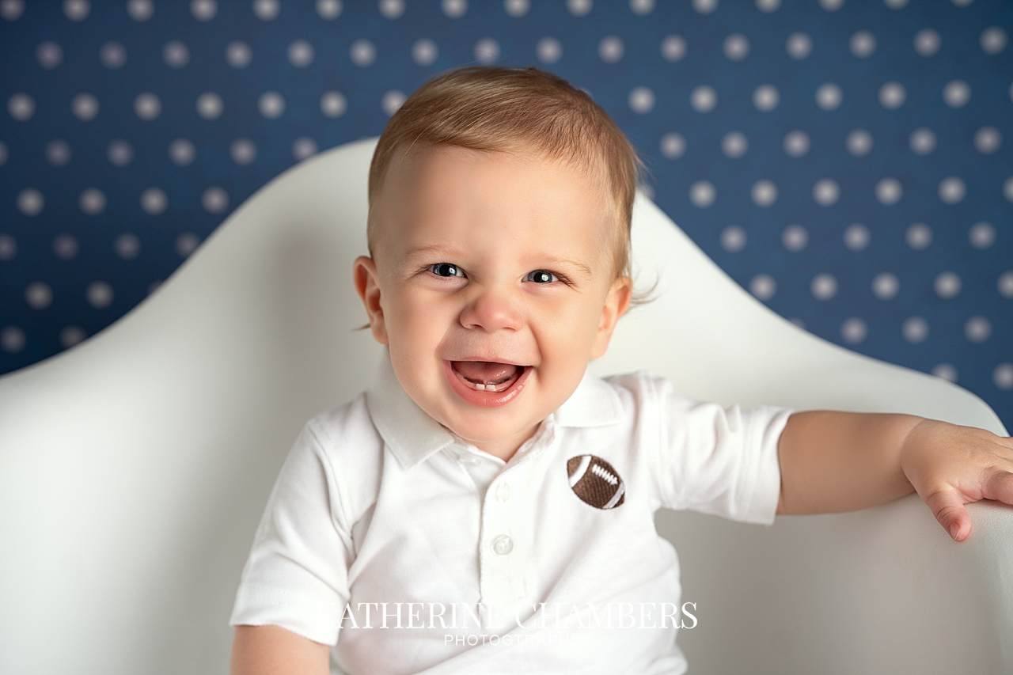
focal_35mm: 50
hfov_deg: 39.6
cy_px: 338
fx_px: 1407
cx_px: 506
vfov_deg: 27.0
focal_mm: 50
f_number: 2.8
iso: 160
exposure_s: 1/160
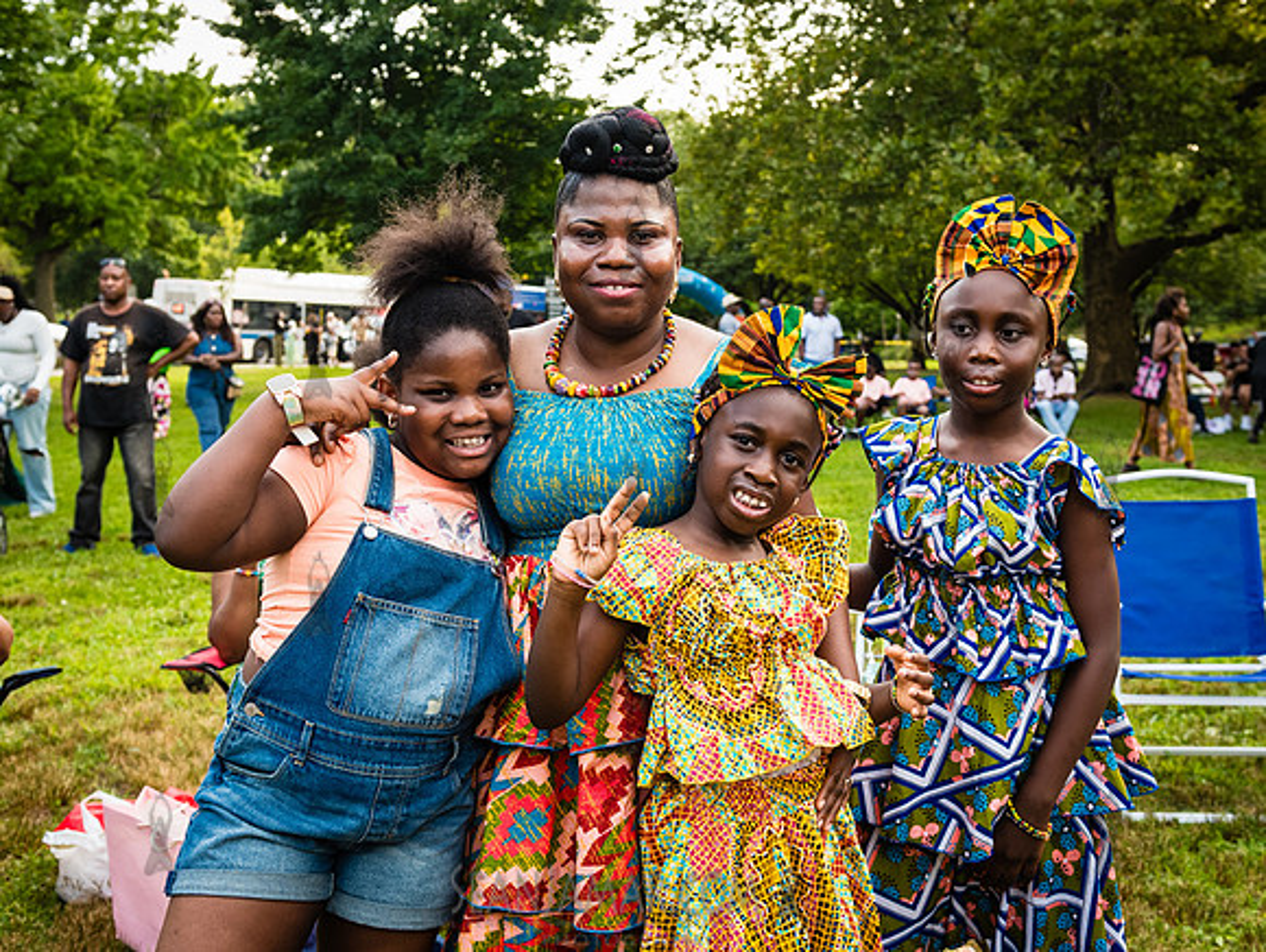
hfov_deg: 41.8
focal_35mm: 45
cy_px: 445
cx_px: 704
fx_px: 1653
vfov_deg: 32.1
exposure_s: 1/400
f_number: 4.5
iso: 1000
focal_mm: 35
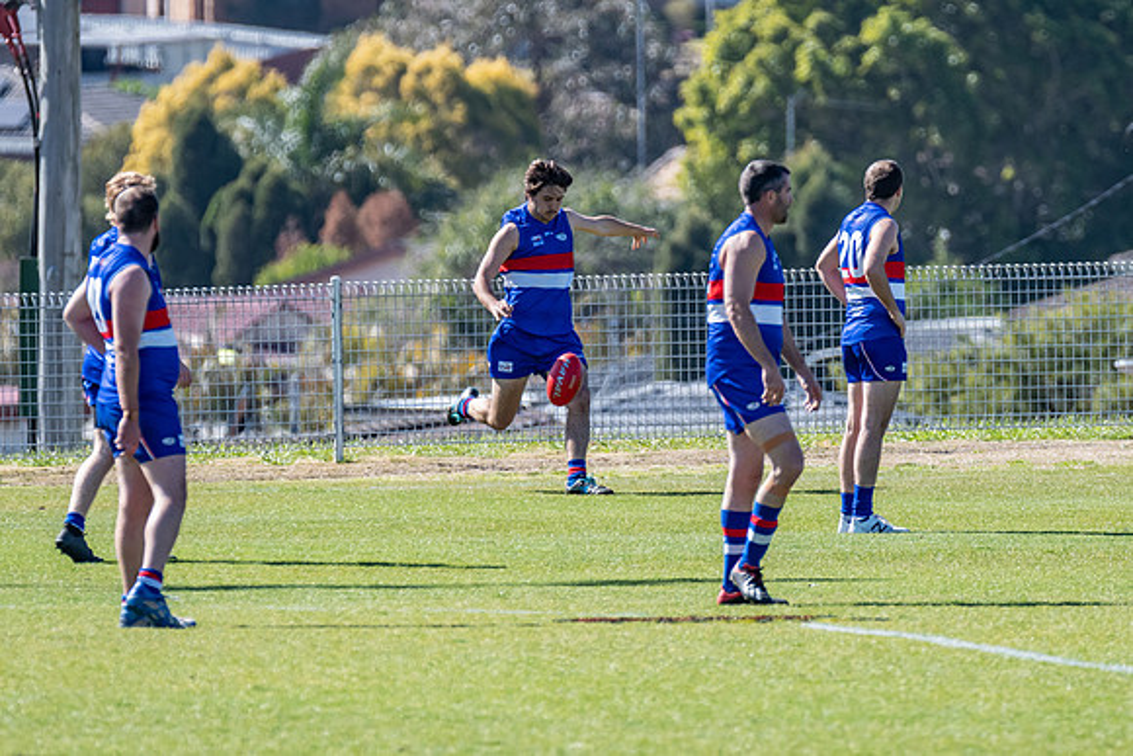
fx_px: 24713
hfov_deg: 2.6
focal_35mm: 785
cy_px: 329
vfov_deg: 1.8
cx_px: 640
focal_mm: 460
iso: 800
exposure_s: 1/1250
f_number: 8
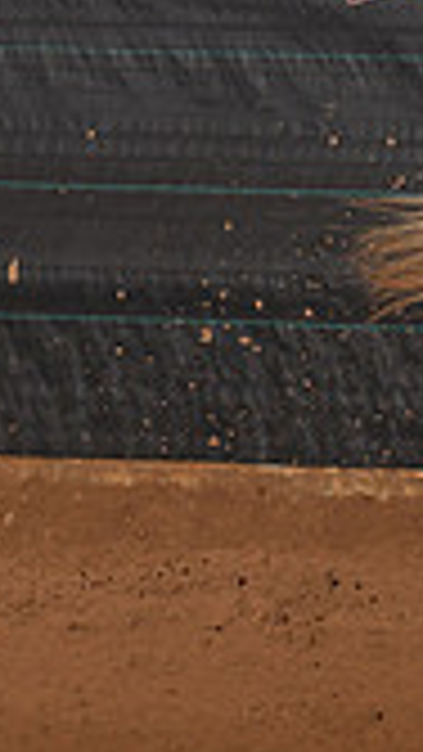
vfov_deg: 2.5
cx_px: 1026
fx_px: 17359
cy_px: 164
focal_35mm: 871
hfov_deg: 1.4
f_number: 5.6
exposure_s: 1/250
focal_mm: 240
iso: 1000
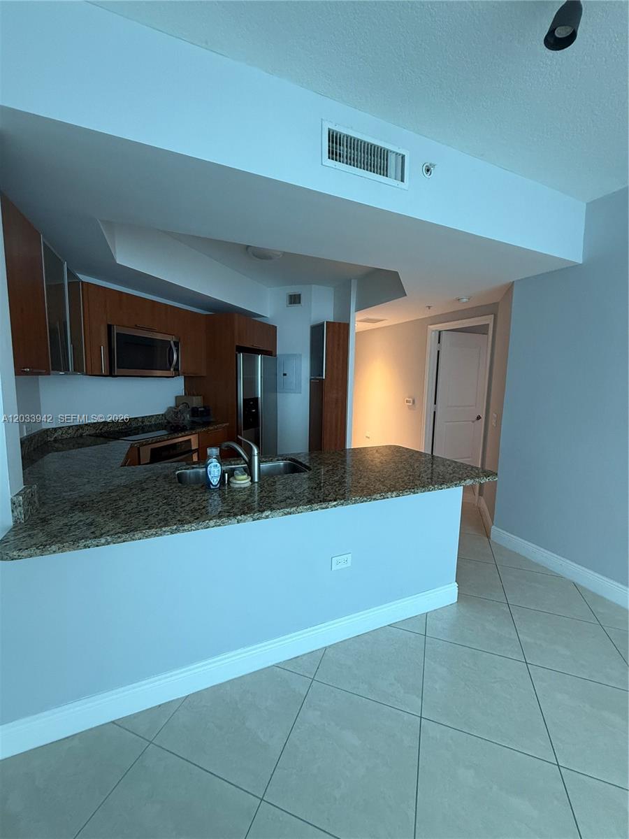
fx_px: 339
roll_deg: -1.4
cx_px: 314
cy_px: 420
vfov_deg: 102.1
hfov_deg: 85.7
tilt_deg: -6.5
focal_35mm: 14
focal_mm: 2.22
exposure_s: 1/99
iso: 320
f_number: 2.2
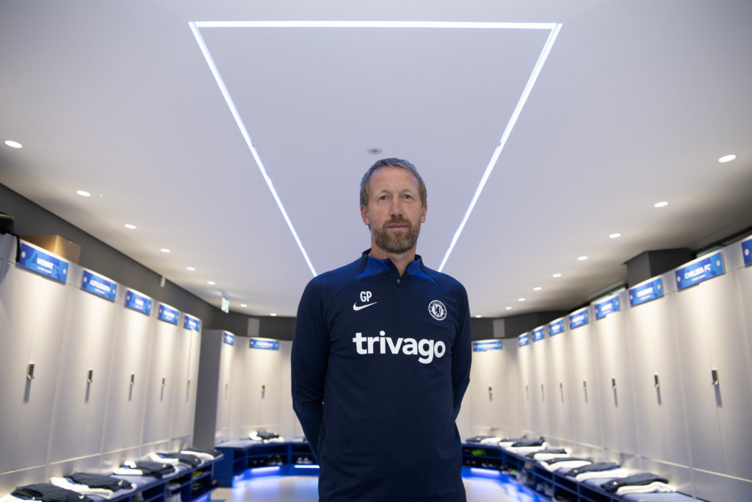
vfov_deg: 46.4
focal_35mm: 28
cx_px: 376
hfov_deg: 65.5
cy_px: 251
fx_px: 585
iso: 800
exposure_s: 1/160
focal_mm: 28
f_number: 5.6
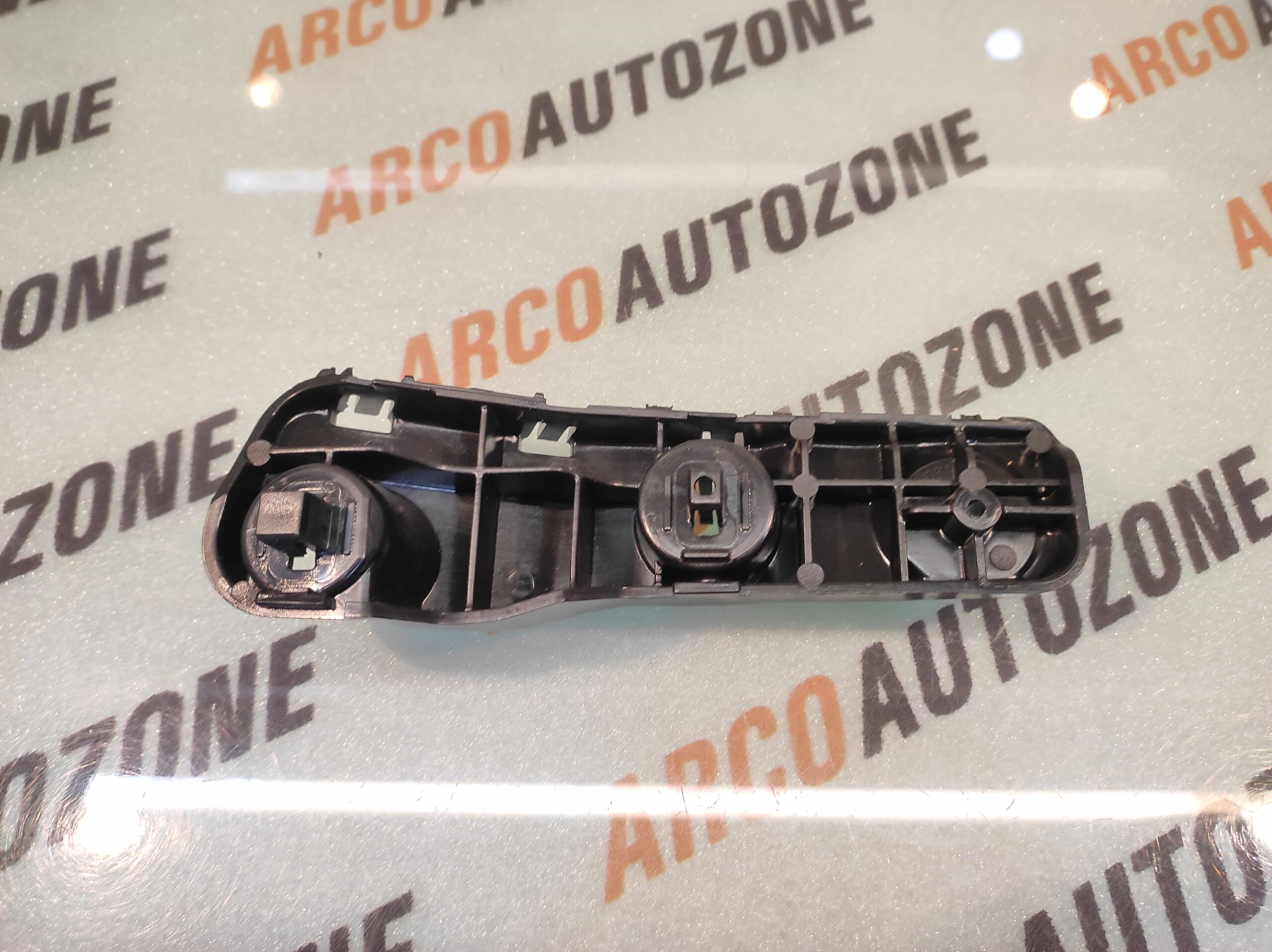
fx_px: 624
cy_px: 476
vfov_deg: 74.7
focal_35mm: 17
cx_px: 636
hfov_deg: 91.1
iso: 175
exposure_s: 1/33
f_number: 1.79
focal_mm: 4.74
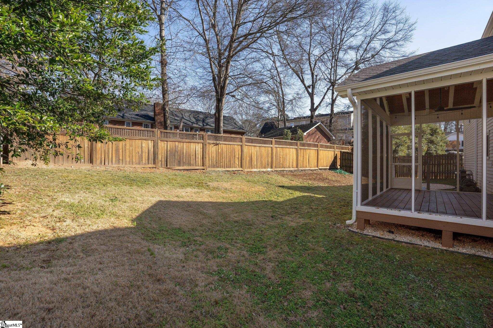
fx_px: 219
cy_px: 164
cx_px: 246
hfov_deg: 96.7
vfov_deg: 73.7
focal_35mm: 16
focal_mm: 16
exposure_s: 1/250
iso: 200
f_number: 8
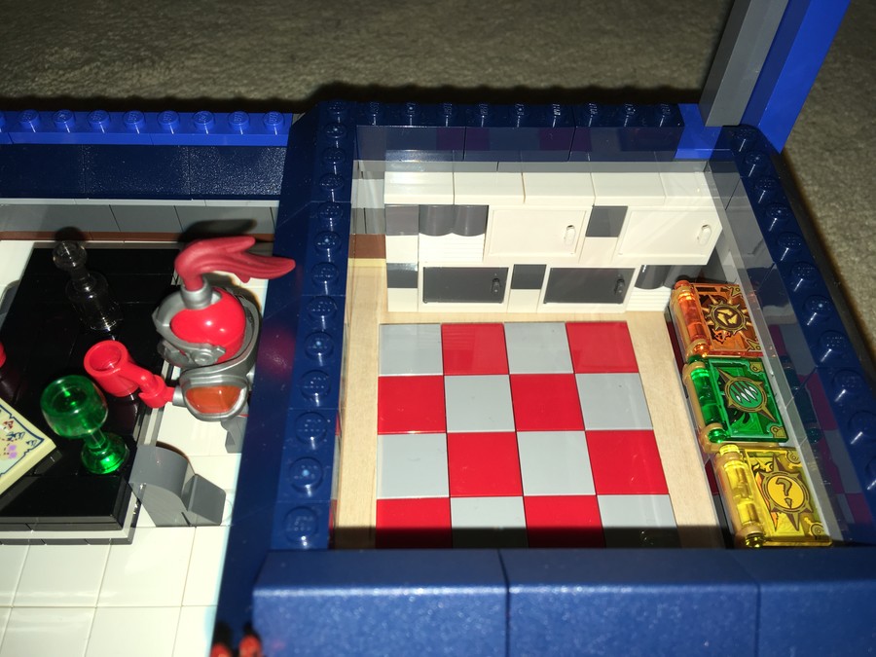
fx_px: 734
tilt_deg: -53.0
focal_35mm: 29
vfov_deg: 48.2
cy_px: 328
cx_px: 438
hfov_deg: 61.7
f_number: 2.2
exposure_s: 1/102
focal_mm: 4.15
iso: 25
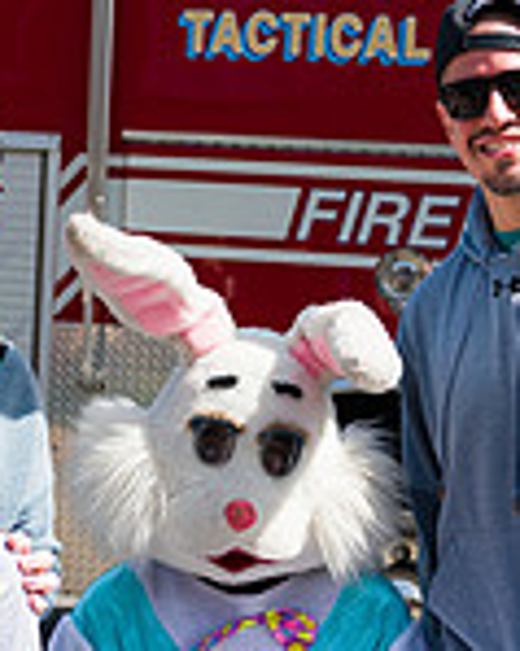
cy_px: 520
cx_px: 306
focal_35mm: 113
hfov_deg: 13.6
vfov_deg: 16.9
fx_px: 2176
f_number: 4
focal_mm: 31
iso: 200
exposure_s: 1/3200
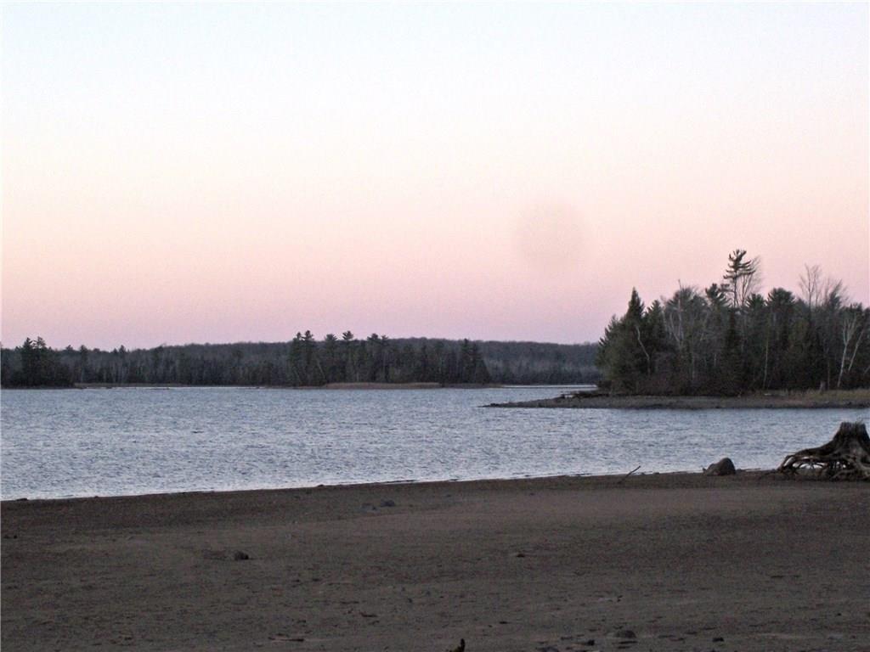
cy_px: 326
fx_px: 2564
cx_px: 435
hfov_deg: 19.3
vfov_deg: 14.5
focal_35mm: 102
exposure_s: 1/90
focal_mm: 16.8
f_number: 4.6
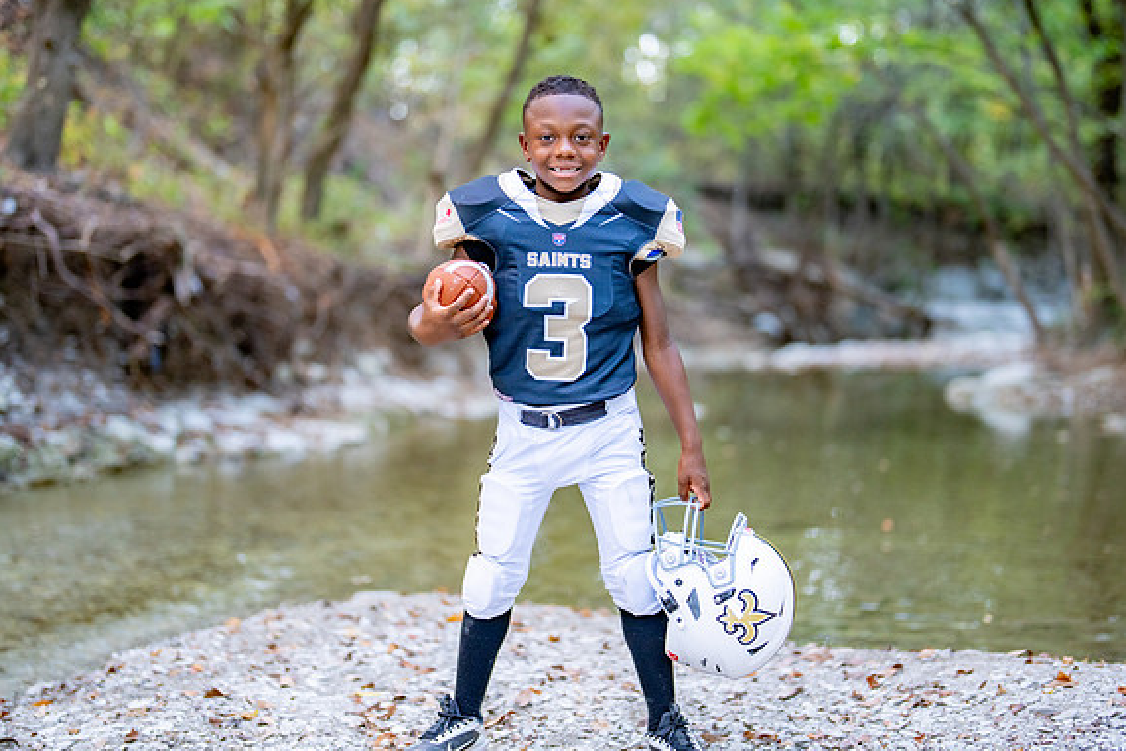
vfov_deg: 21.6
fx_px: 1971
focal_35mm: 63
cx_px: 550
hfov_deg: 31.9
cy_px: 356
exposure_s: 1/400
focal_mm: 50
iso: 500
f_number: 1.2
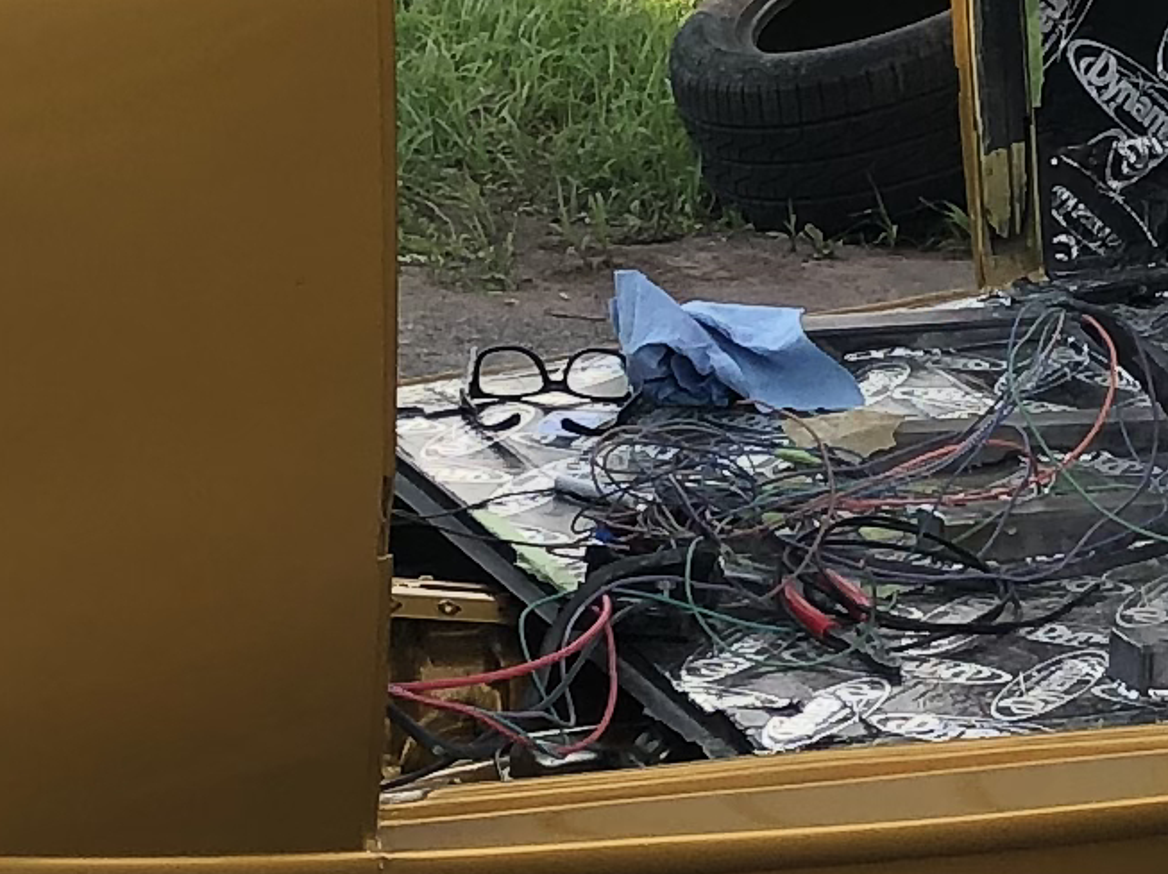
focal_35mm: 173
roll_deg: -3.1
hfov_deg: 11.4
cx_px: 868
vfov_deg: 8.6
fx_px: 5834
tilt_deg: -15.8
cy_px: 490
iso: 20
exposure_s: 1/378
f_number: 1.8
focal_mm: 3.99
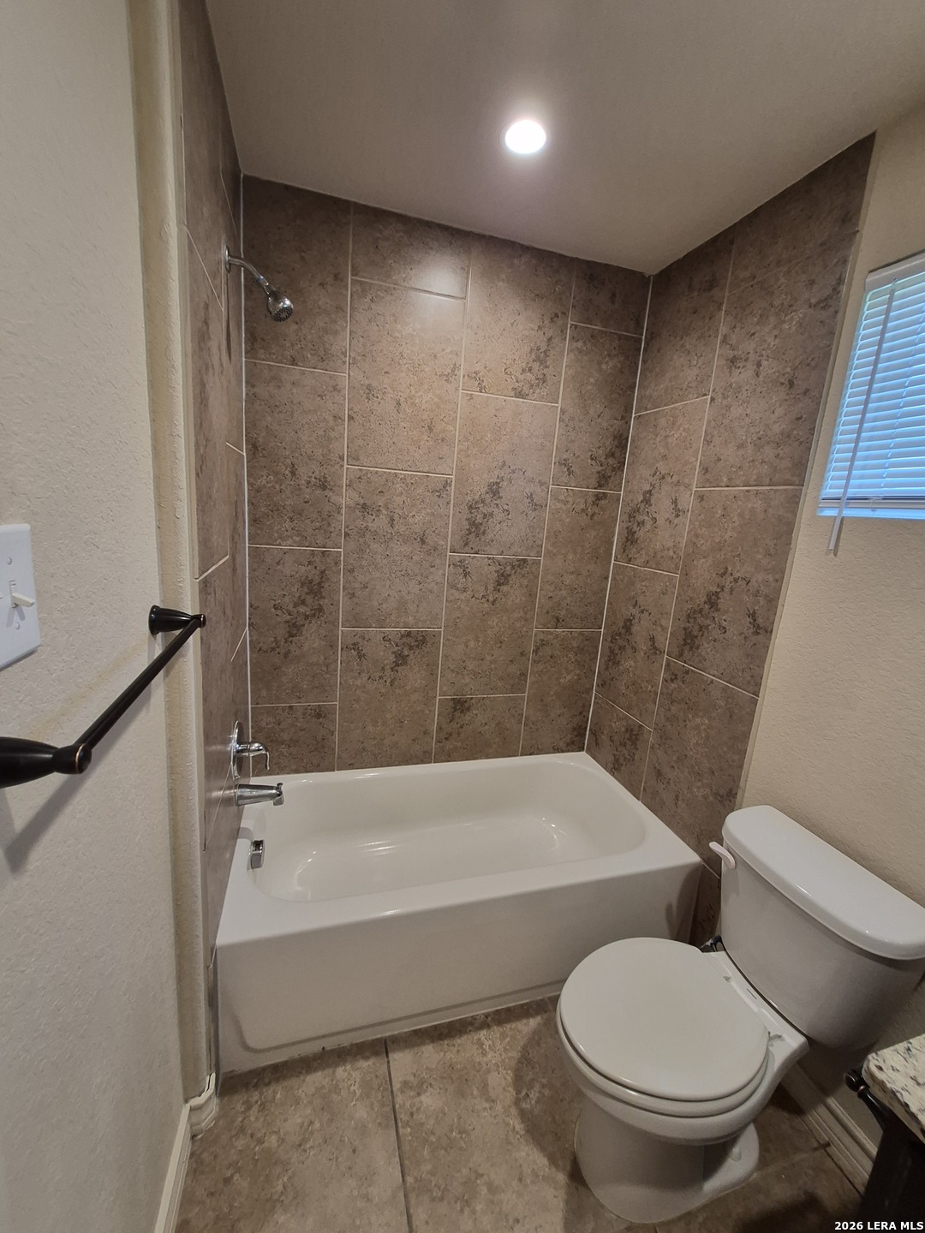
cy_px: 616
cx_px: 462
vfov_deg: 106.2
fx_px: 463
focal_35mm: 13
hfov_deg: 89.9
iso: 250
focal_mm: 1.74
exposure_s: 1/60
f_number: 2.2
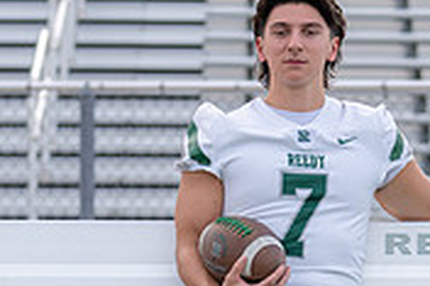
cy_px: 260
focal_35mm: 267
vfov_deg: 5.1
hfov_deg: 7.7
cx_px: 296
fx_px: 3186
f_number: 2.8
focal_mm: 81
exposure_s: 1/500
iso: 100
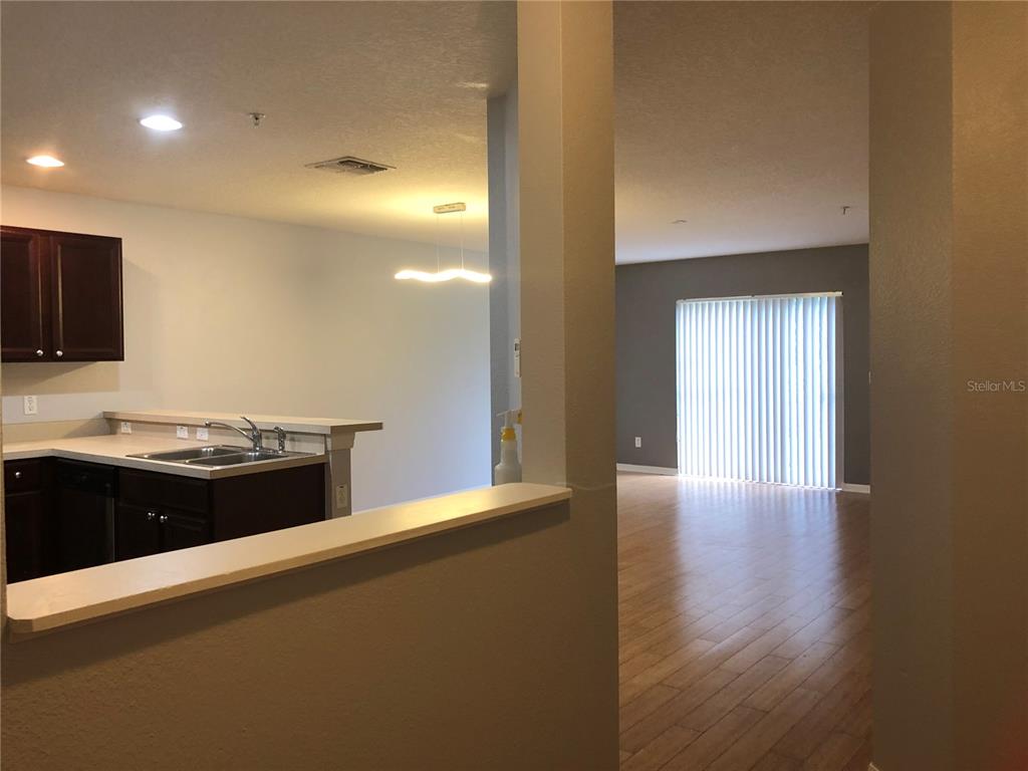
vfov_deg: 49.7
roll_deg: +1.2
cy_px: 386
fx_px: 832
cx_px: 514
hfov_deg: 63.4
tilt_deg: -1.3
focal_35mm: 28
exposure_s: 1/15
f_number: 1.8
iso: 40
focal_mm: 3.99
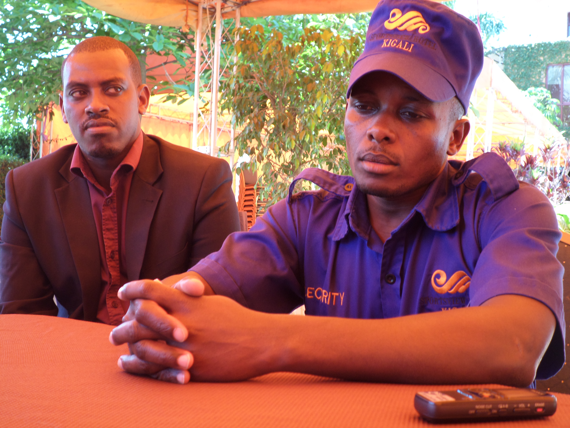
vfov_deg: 33.6
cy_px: 214
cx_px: 285
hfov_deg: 43.9
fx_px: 708
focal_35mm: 43
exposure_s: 1/45
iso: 80
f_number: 3.2
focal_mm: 7.8
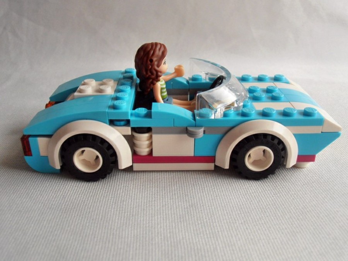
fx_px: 372
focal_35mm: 37
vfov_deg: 38.7
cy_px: 130
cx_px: 174
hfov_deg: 50.1
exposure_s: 1/40
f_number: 3.9
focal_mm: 6.61
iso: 100
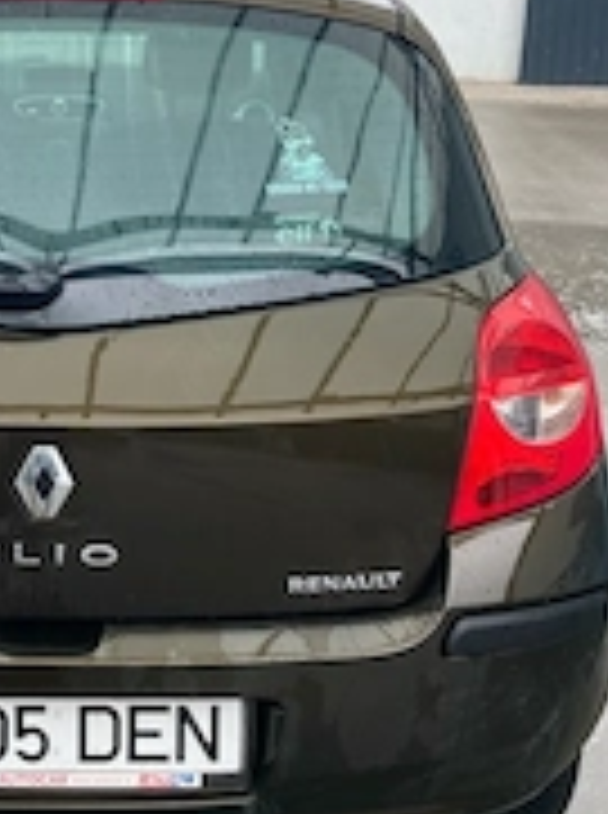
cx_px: 45
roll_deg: -3.2
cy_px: 324
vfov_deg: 31.2
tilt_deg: -17.4
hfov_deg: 22.9
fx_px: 1457
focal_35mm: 62
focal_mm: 3.99
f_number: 1.8
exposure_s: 1/426
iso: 20
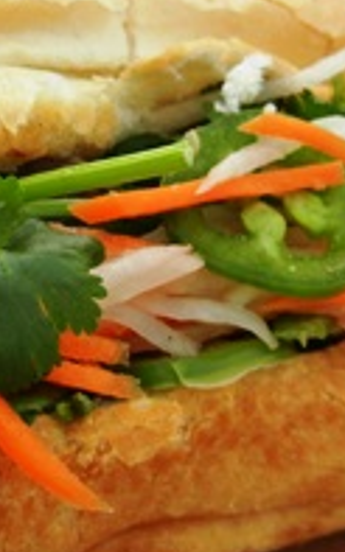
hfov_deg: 15.5
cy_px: 289
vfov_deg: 24.6
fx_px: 1265
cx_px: 87
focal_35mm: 84
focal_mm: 5.4
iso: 160
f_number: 3.5
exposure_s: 1/546
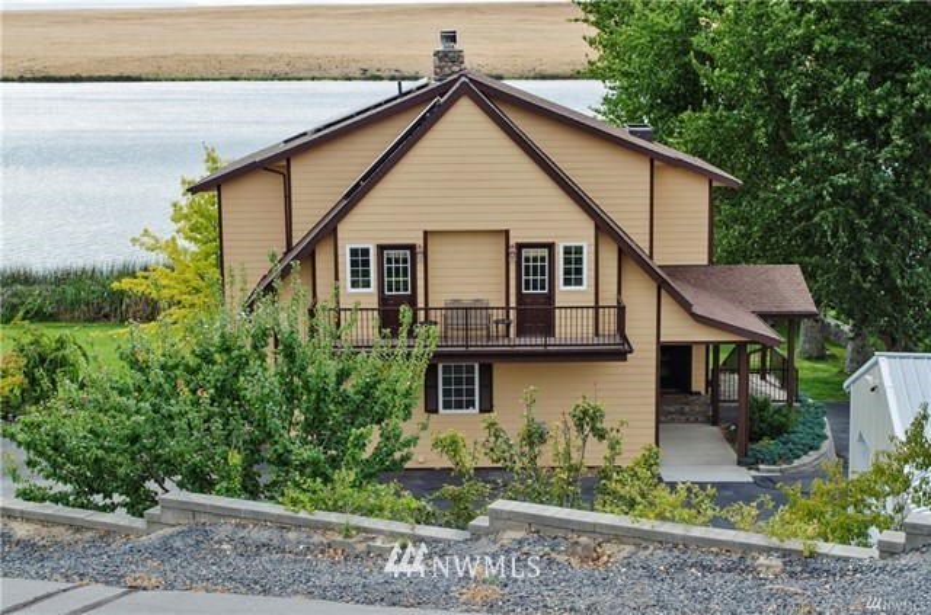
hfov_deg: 33.5
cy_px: 308
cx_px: 466
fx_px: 1547
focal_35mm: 60
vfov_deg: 22.5
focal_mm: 40
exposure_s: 1/250
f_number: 8
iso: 200
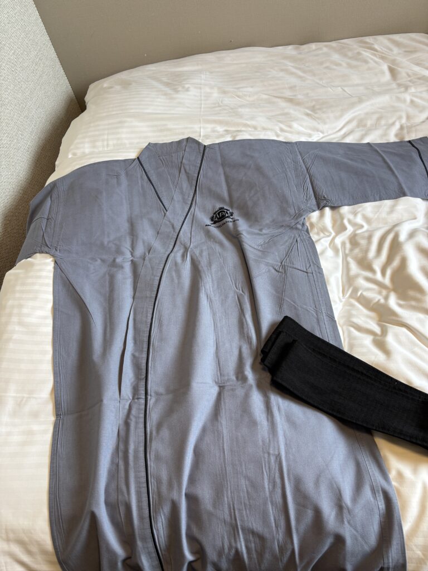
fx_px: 429
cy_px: 286
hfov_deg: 53.1
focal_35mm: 26
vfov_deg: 67.3
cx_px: 214
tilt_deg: -53.0
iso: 64
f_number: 1.6
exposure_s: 1/120
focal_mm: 5.96
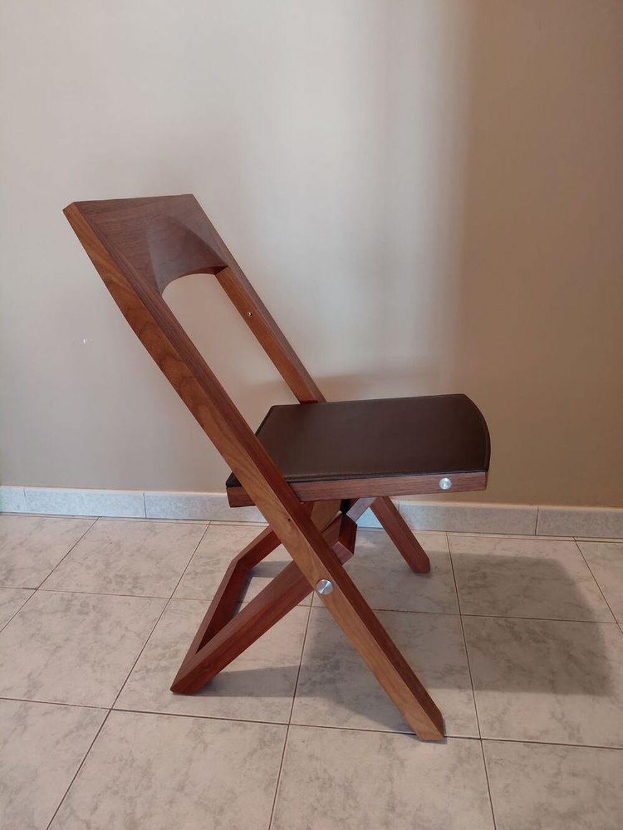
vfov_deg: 69.4
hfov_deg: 54.9
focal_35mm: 25
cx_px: 312
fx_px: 600
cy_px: 415
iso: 320
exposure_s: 1/50.1
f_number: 1.8
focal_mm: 4.69
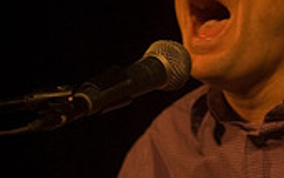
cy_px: 176
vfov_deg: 4.7
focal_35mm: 281
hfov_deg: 7.5
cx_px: 218
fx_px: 2176
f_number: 3.2
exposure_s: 1/30
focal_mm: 70
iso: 400
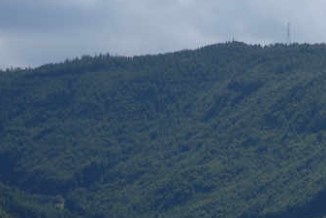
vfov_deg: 5.7
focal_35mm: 241
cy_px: 235
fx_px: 2186
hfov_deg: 8.5
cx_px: 316
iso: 100
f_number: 2.8
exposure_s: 1/1250
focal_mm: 55
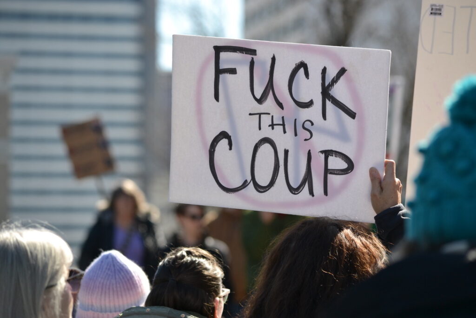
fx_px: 3273
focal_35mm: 248
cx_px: 238
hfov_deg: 8.3
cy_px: 159
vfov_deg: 5.6
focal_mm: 165
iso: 180
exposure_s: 1/500
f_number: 5.6
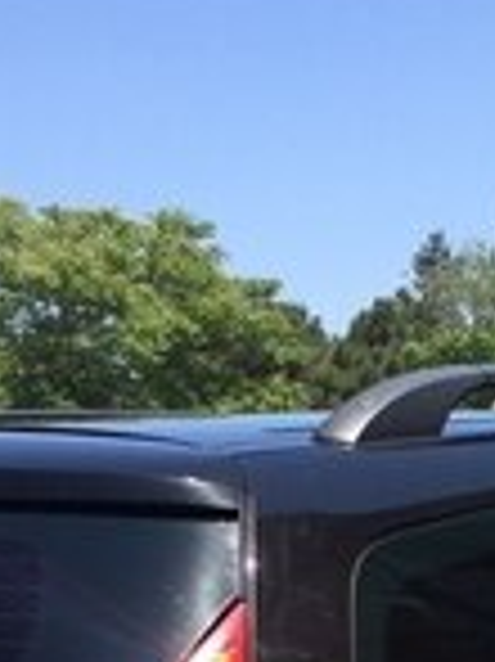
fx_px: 1871
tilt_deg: -15.4
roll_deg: +5.1
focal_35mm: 98
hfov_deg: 14.6
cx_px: 594
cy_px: 977
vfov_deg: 18.0
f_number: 2.2
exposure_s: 1/1282
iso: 32
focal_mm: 4.15
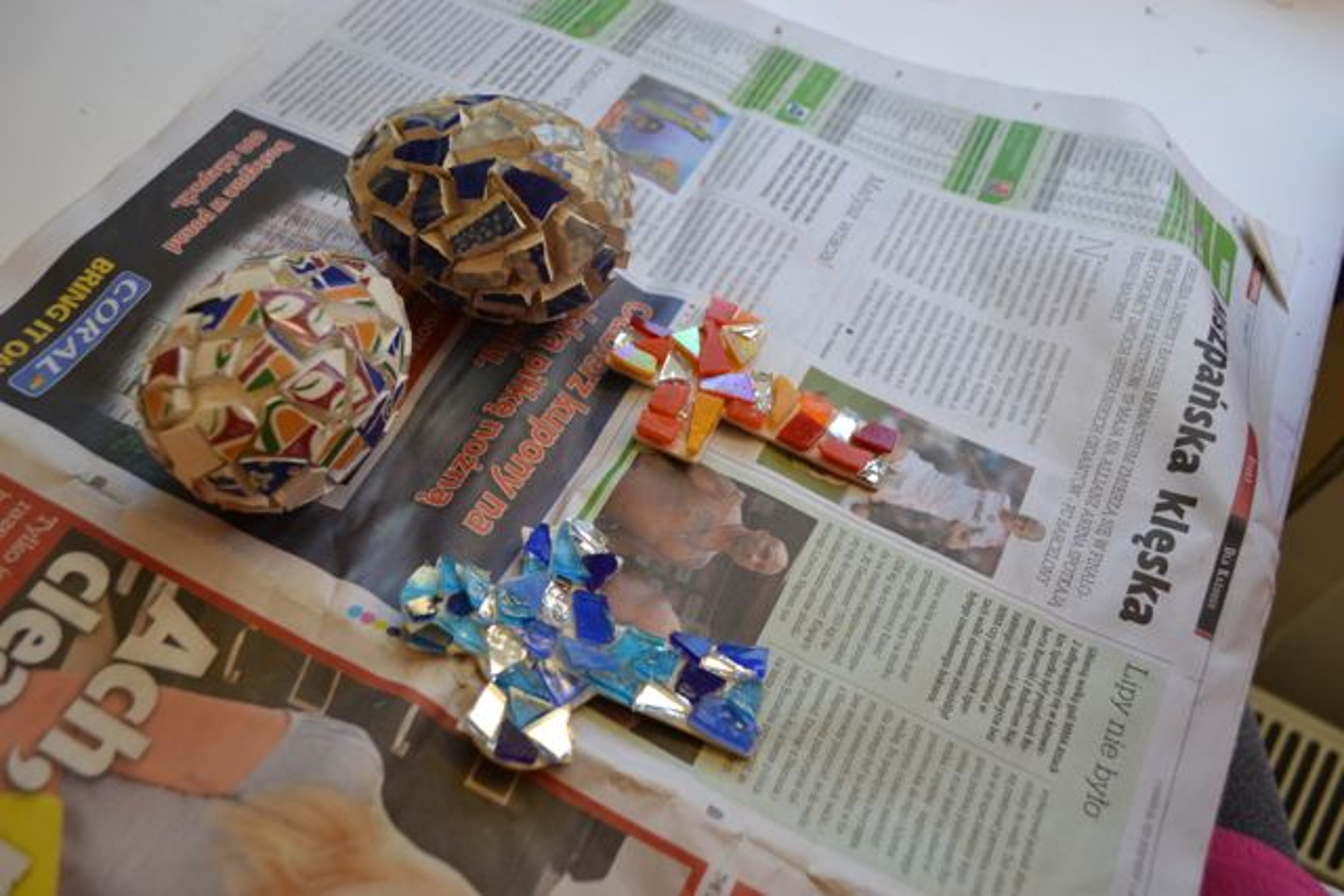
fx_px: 1120
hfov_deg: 61.9
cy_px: 448
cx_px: 672
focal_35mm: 30
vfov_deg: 43.6
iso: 200
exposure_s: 1/60
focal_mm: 20
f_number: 4.5
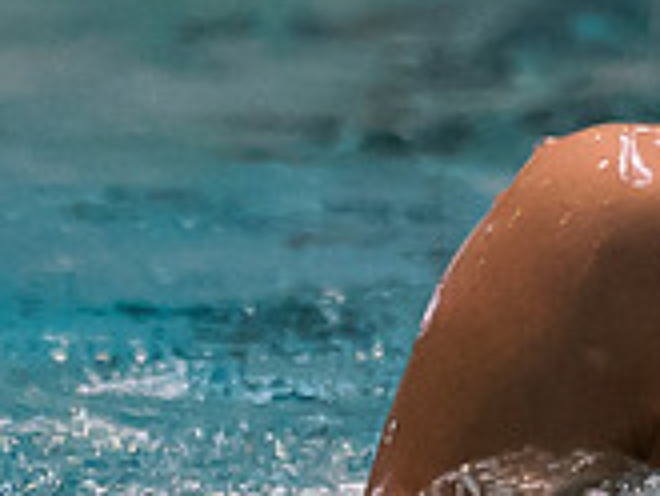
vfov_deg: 0.5
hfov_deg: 0.6
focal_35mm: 3273
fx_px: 62450
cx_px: 962
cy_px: 360
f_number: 2.8
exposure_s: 1/1000
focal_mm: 200
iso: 2000
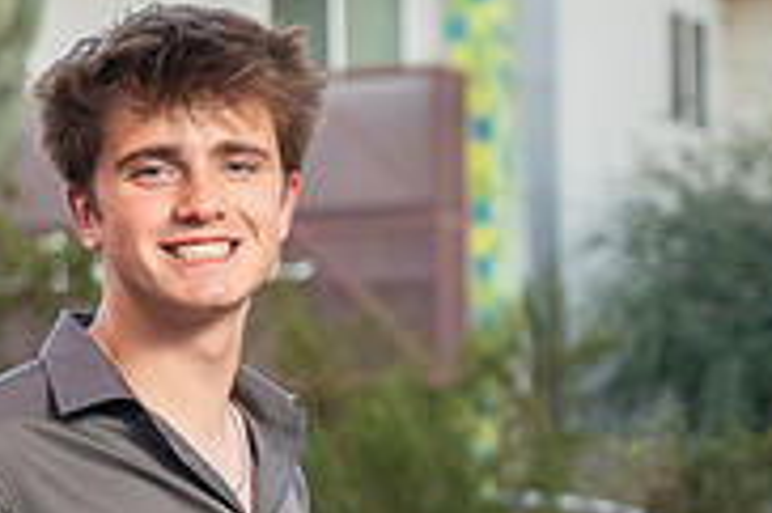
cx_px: 165
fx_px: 4392
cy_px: 507
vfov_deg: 6.7
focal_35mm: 205
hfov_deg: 10.0
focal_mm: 63
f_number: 4
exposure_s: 1/80
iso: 800
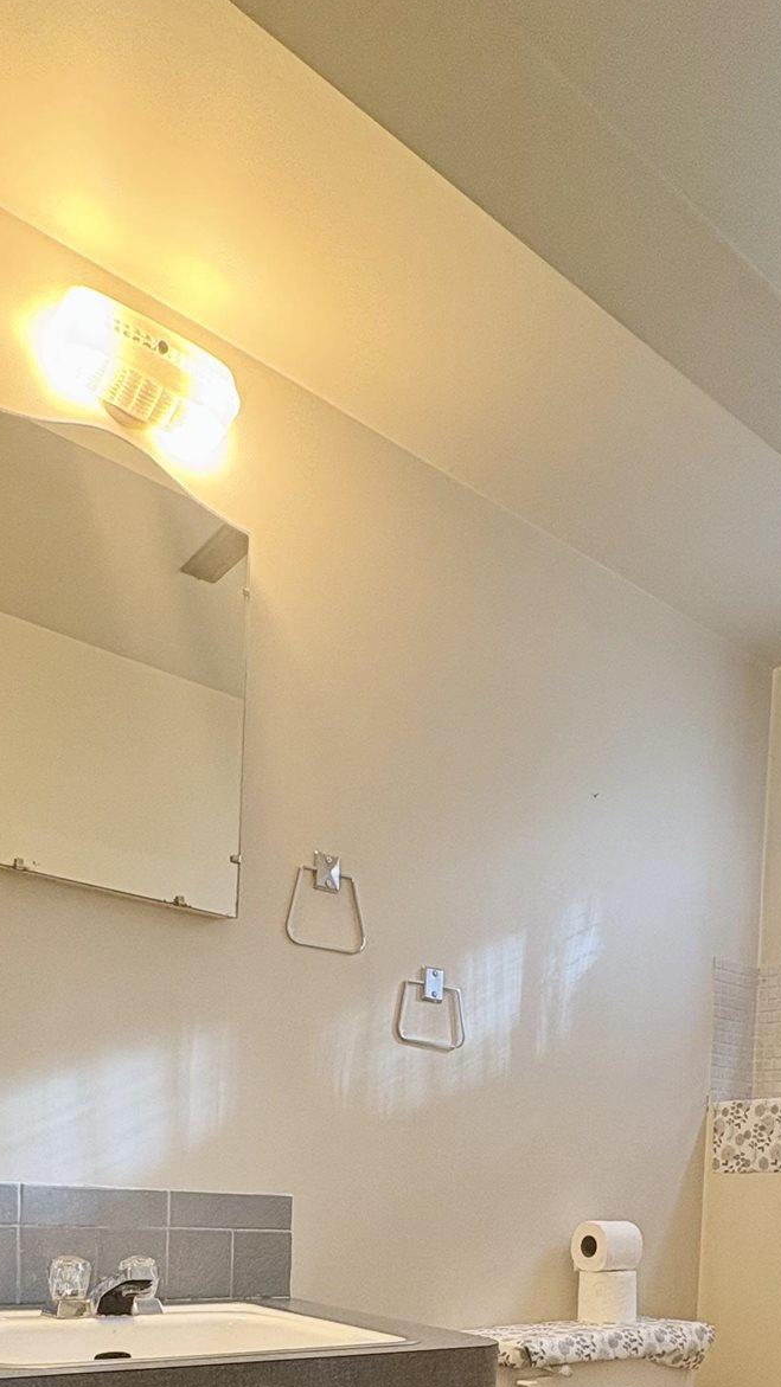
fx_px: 1104
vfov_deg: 56.0
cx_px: 436
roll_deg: -2.1
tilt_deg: -1.1
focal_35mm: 30
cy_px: 1239
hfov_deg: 38.9
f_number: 2.2
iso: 160
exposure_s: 1/60
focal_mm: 2.22
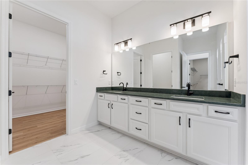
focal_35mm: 14
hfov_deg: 104.3
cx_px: 124
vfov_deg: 81.2
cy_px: 82
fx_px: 96
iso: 800
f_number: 11
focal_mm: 14
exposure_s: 1/40
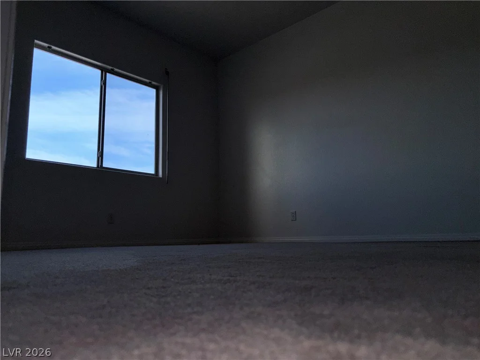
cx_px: 240
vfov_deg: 53.1
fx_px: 361
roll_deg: +0.7
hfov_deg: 67.3
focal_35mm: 26
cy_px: 180
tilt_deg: +9.4
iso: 32
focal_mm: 5.96
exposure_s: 1/2024
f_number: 1.6
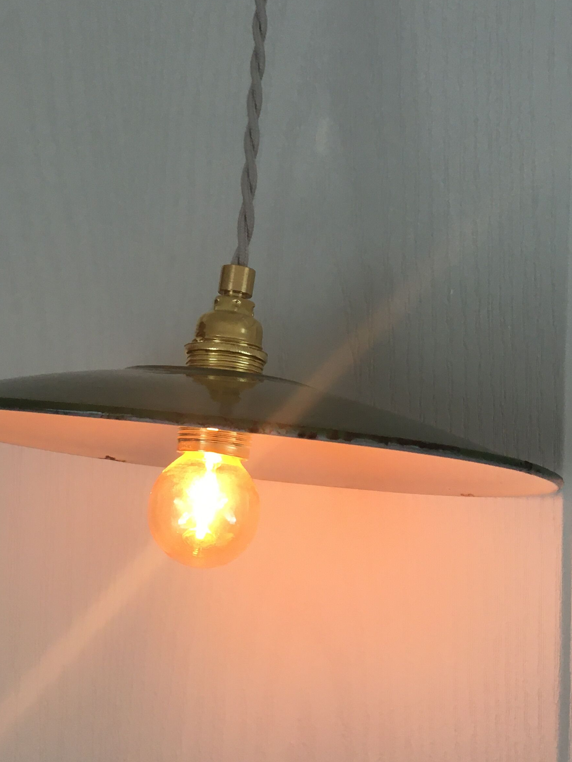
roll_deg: -3.1
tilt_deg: -2.6
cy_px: 288
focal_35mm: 50
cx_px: 241
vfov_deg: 38.0
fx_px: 1102
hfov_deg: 29.1
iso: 32
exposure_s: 1/33
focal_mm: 4.15
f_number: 2.2
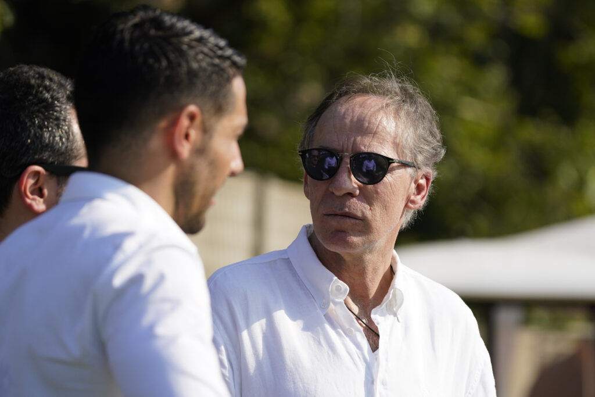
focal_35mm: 280
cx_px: 298
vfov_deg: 4.9
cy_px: 198
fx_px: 4628
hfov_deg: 7.4
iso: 800
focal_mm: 280
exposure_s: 1/3200
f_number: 6.3
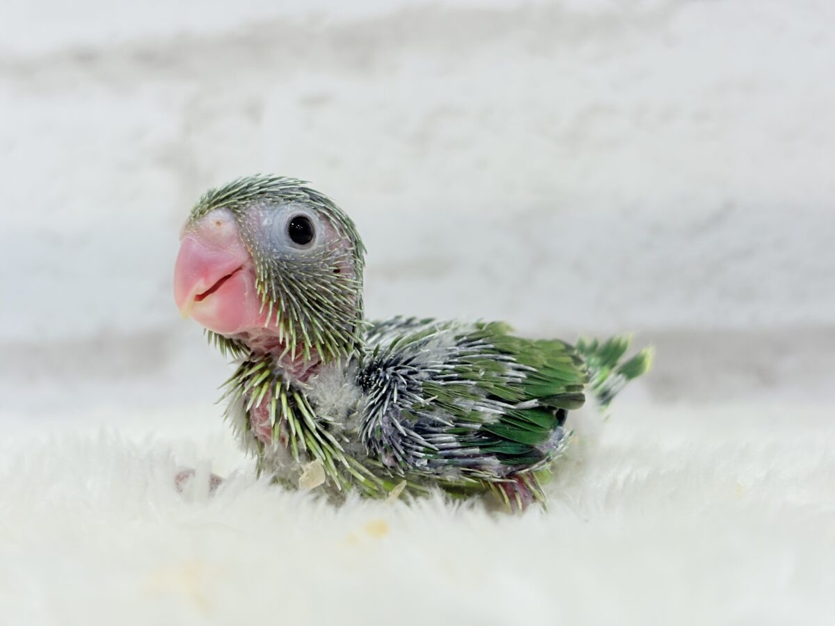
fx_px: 1254
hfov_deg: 36.8
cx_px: 418
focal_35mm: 52
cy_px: 313
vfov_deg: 28.0
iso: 64
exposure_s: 1/100
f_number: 1.6
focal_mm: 5.96
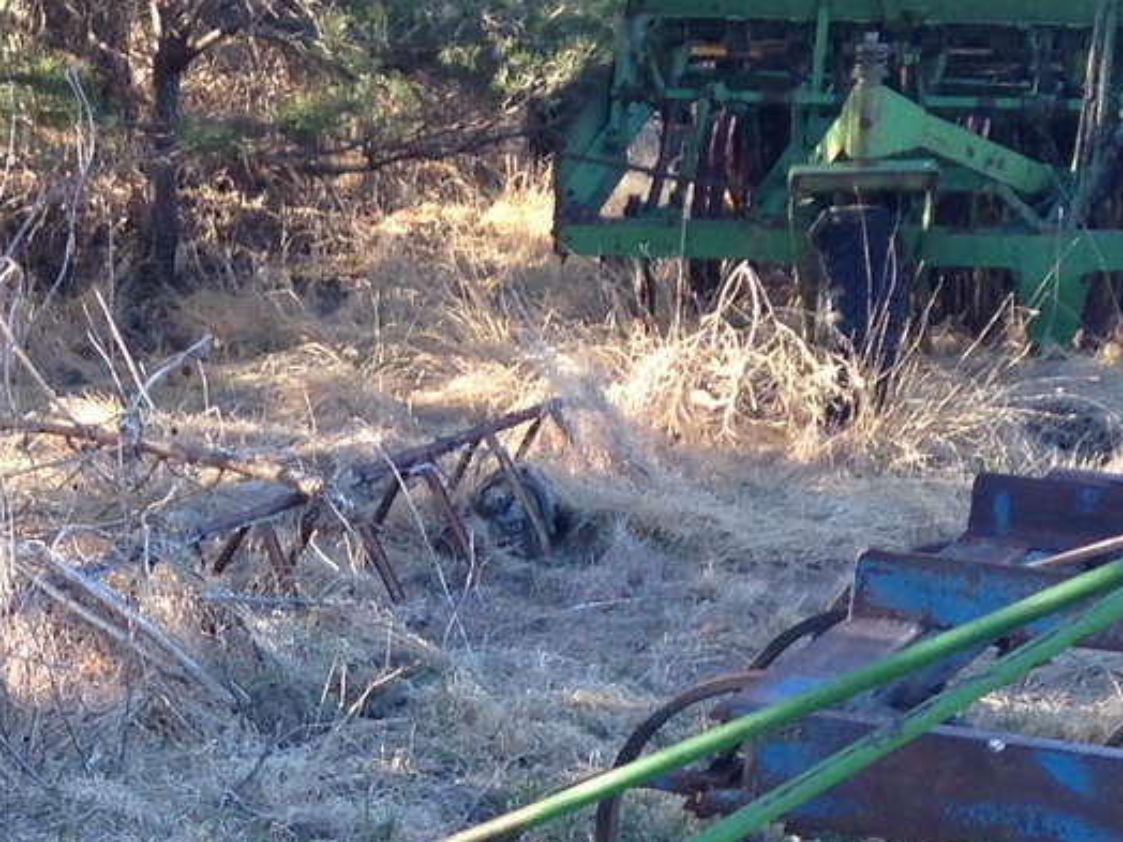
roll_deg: -0.2
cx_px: 304
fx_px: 4185
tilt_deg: -24.5
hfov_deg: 15.2
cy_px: 1506
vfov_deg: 10.8
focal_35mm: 129
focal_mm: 4.12
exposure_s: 1/120
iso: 50
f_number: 2.4
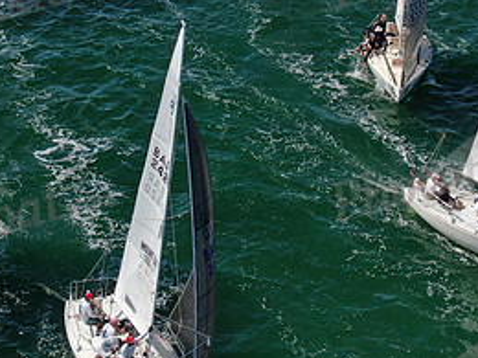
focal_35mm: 105
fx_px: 1450
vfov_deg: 14.0
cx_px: 226
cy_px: 91
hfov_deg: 18.7
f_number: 3.8
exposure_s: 1/1250
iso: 100
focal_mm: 8.42
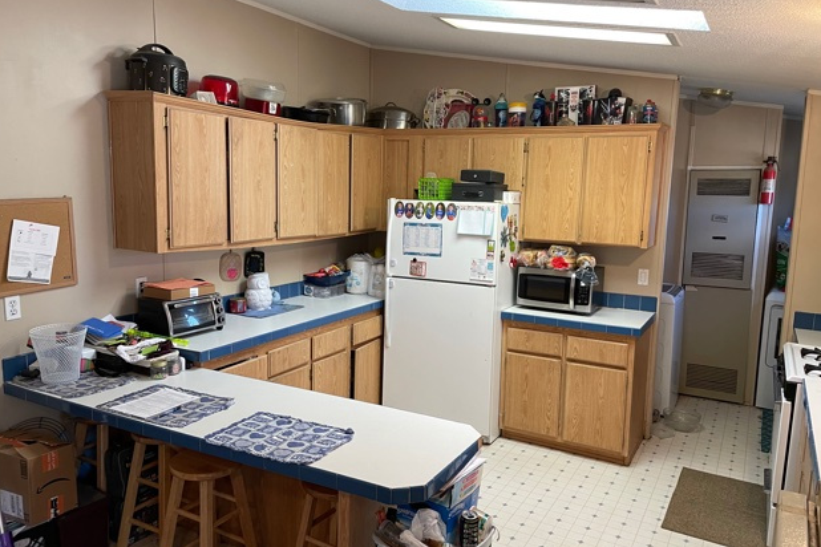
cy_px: 268
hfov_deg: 65.5
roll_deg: -0.9
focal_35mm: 28
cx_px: 421
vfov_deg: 46.4
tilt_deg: -8.1
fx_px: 639
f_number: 1.6
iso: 100
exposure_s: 1/60
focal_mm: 4.2
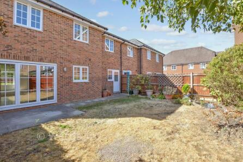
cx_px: 121
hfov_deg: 96.8
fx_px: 108
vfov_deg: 73.6
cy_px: 77
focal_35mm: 16
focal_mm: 10
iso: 320
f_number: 8
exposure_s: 1/250
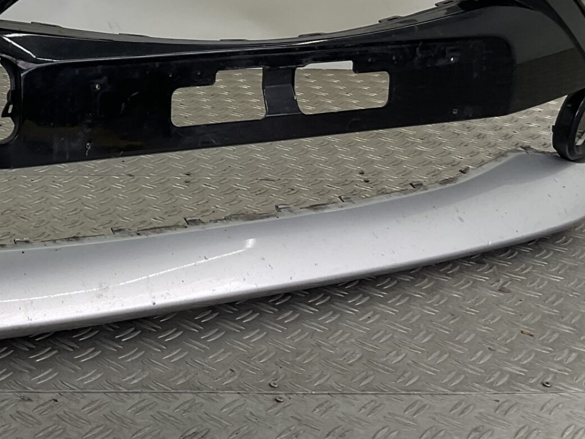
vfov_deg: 19.8
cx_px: 73
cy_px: -43
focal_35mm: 71
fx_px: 1200
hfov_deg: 26.6
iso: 16
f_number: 1.8
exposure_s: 1/120
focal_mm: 3
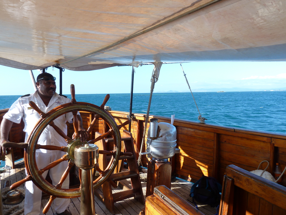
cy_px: 108
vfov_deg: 54.9
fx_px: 207
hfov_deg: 69.4
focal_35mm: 25
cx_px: 143
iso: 80
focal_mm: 4.1
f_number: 4
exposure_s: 1/250
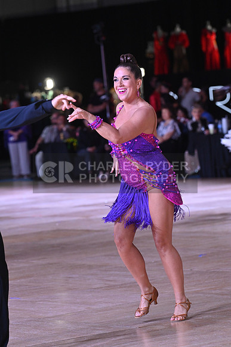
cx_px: 116
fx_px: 1779
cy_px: 174
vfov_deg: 11.1
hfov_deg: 7.4
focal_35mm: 185
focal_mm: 185
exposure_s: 1/320
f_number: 6.3
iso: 2000
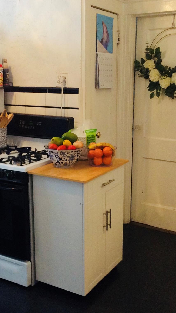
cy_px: 156
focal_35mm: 47
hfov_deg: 25.4
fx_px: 390
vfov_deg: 43.7
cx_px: 82
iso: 125
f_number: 2.4
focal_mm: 3.3
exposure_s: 1/24
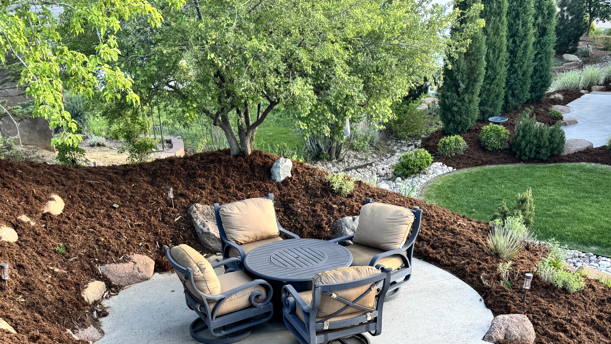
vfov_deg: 26.2
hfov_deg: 47.2
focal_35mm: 43
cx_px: 267
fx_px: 697
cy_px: 349
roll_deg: +4.3
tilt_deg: -30.1
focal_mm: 6.76
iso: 64
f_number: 1.78
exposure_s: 1/151
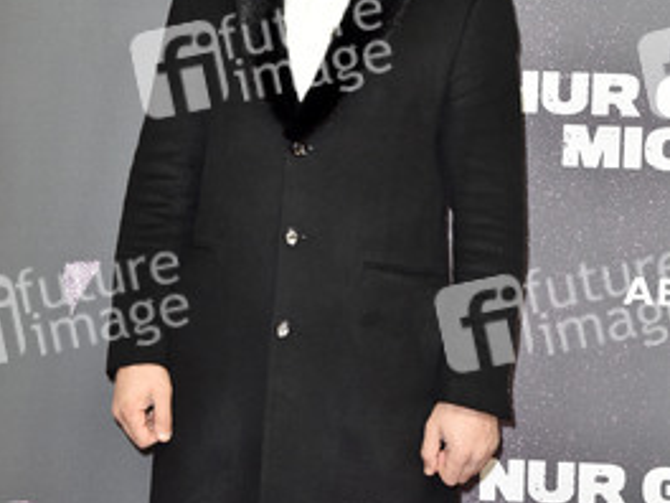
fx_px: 2594
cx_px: 335
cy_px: 185
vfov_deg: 11.1
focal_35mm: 134
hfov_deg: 14.7
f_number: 7.1
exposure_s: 1/200
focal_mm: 92
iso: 1600
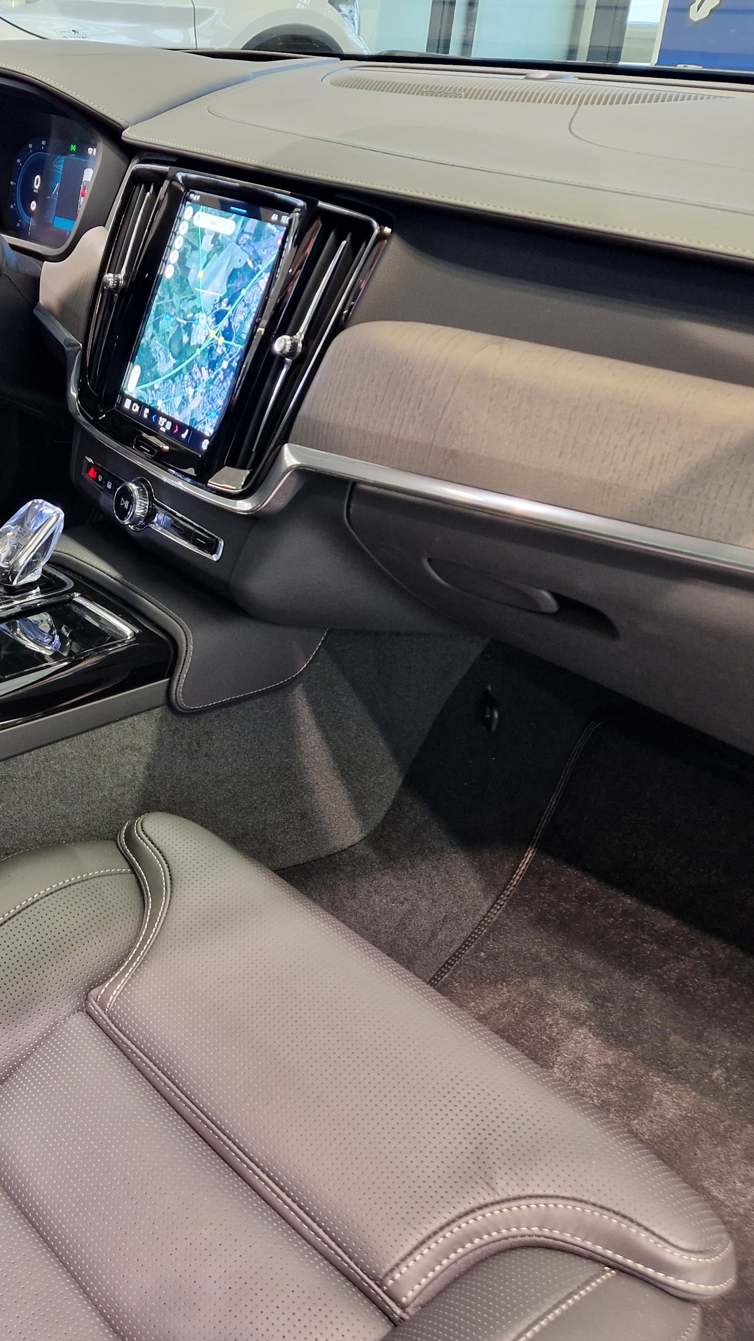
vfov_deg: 58.0
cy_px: 663
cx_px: 52
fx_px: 1209
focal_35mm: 34
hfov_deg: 32.6
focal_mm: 5.4
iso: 250
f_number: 1.8
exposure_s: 1/50
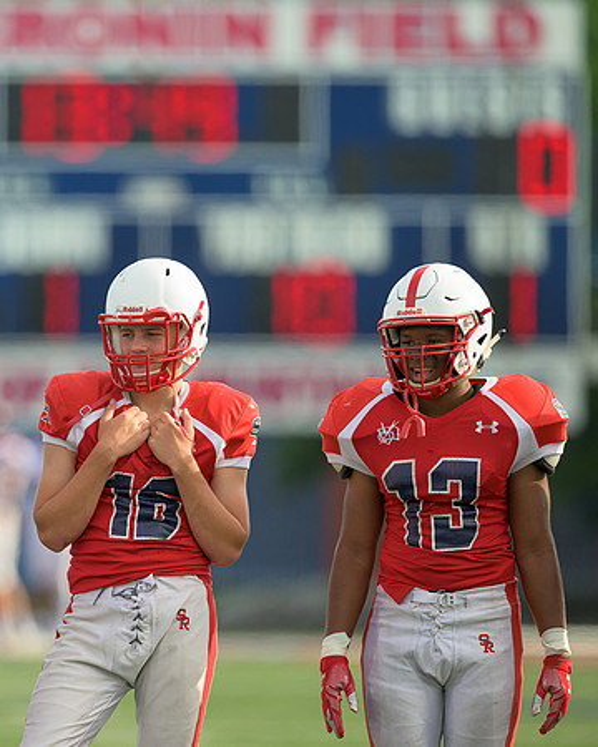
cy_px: 370
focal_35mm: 715
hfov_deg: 2.2
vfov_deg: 2.7
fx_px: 15811
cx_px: 93
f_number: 4
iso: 640
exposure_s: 1/3200
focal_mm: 500
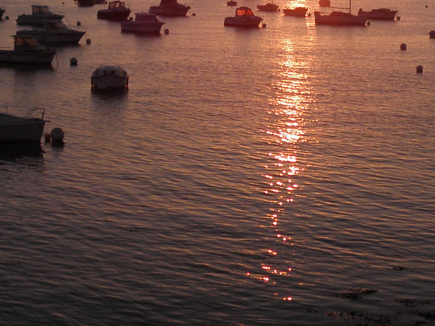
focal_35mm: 91
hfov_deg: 21.5
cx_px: 203
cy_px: 7
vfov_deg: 15.9
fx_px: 1143
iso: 64
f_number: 2.8
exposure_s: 1/640
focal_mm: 4.6
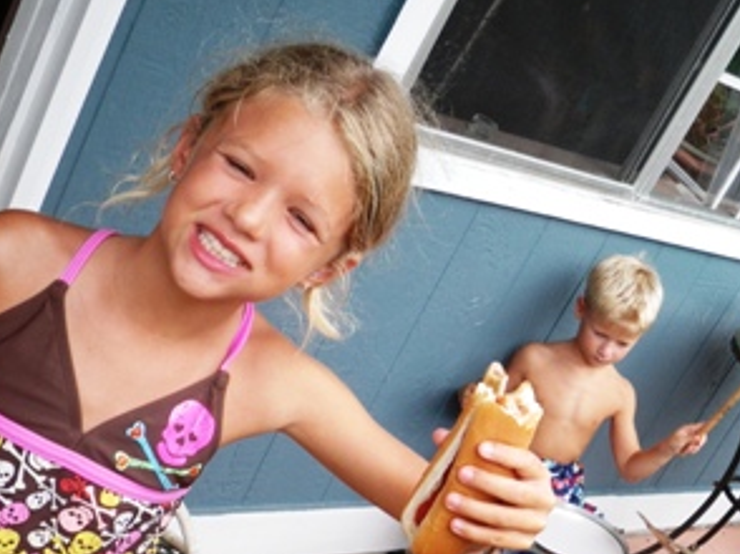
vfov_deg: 23.5
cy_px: 473
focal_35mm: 61
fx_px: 1303
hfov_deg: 30.1
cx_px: 690
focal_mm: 5
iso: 64
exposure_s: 1/100
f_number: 3.5
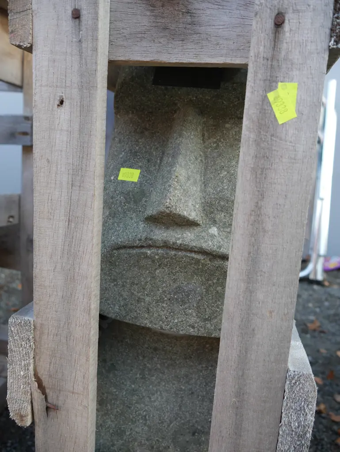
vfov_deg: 63.4
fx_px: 366
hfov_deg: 49.8
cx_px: 170
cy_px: 226
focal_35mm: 28
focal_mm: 14
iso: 200
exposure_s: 1/125
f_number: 4
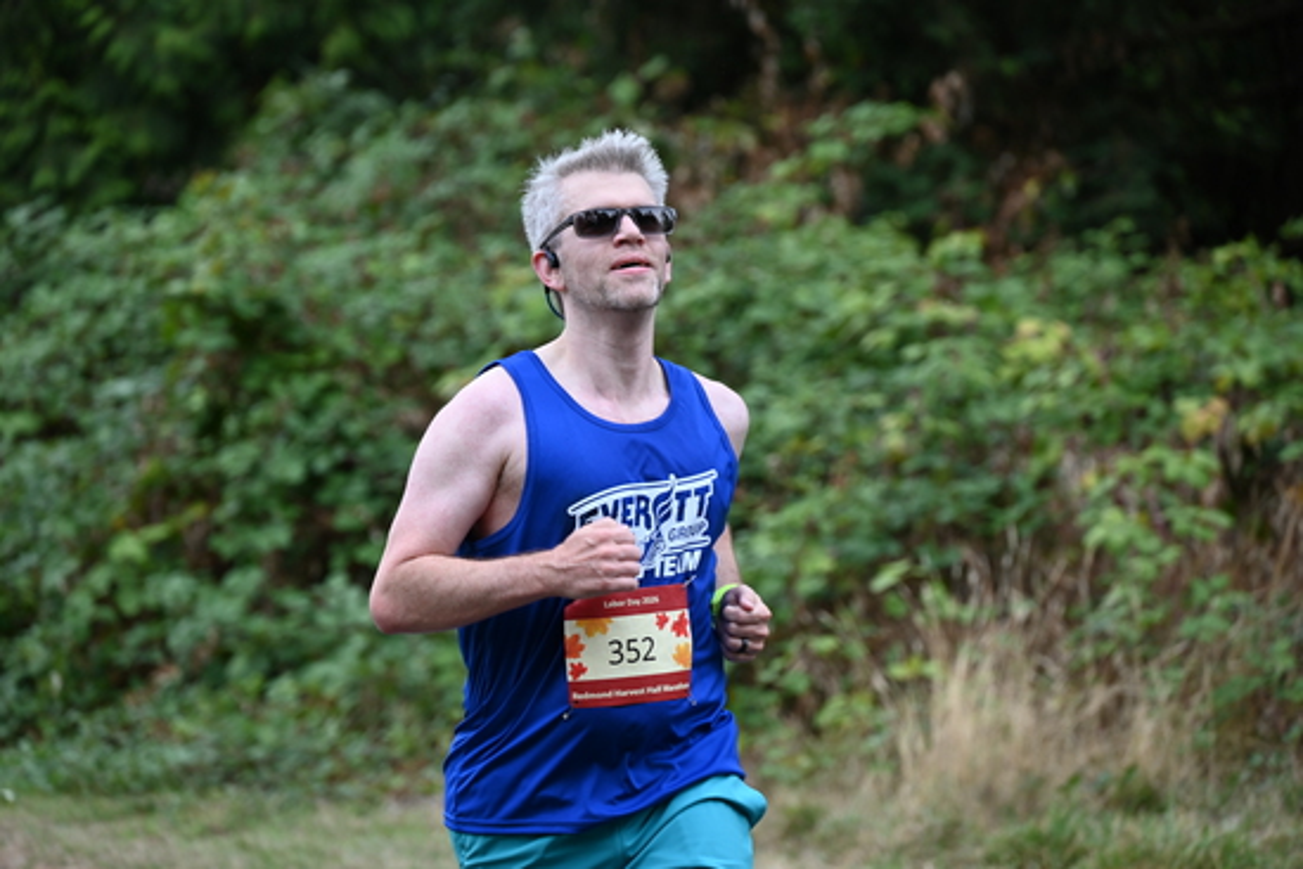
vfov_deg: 6.9
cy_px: 434
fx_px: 7240
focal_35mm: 200
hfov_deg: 10.3
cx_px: 652
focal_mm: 200
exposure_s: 1/250
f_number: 6.3
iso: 500
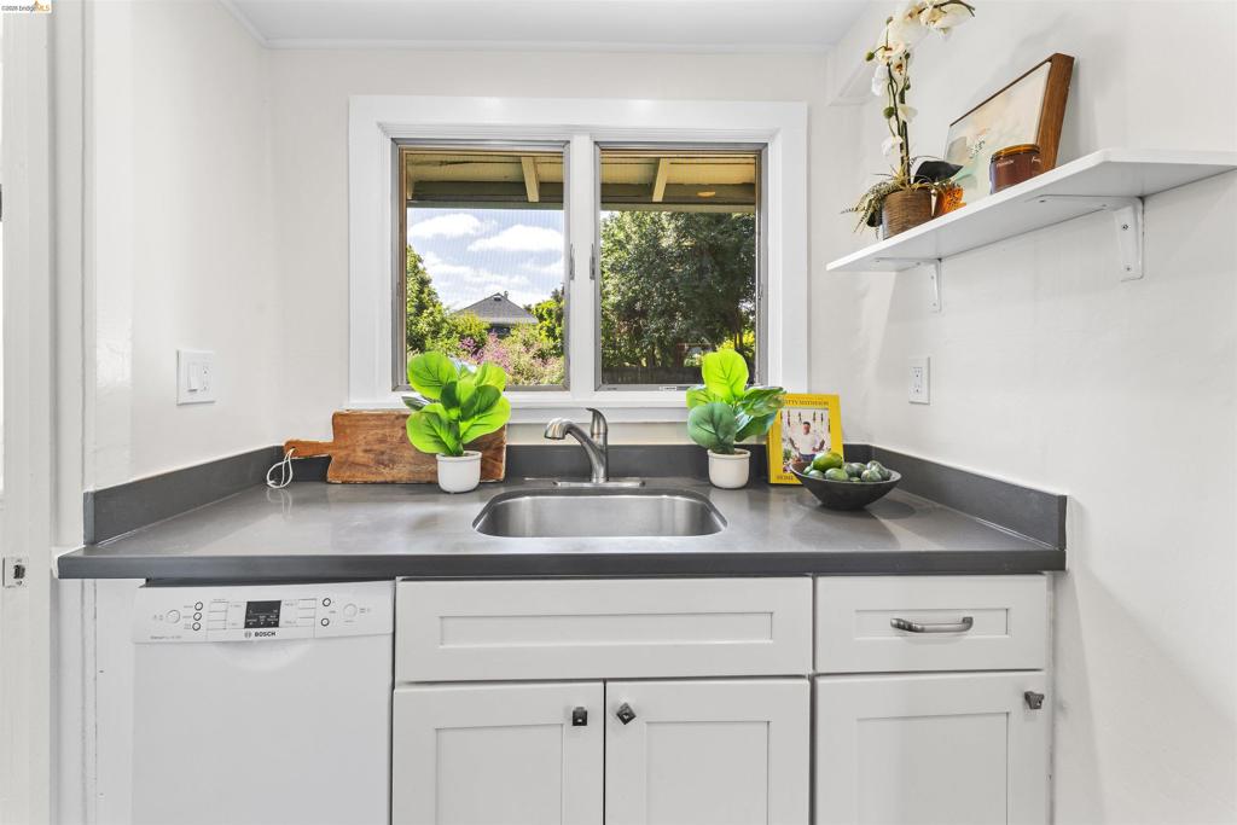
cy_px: 412
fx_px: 481
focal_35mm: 14
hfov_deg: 104.2
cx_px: 618
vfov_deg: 81.2
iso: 250
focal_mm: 14
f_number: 10
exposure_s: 1/4
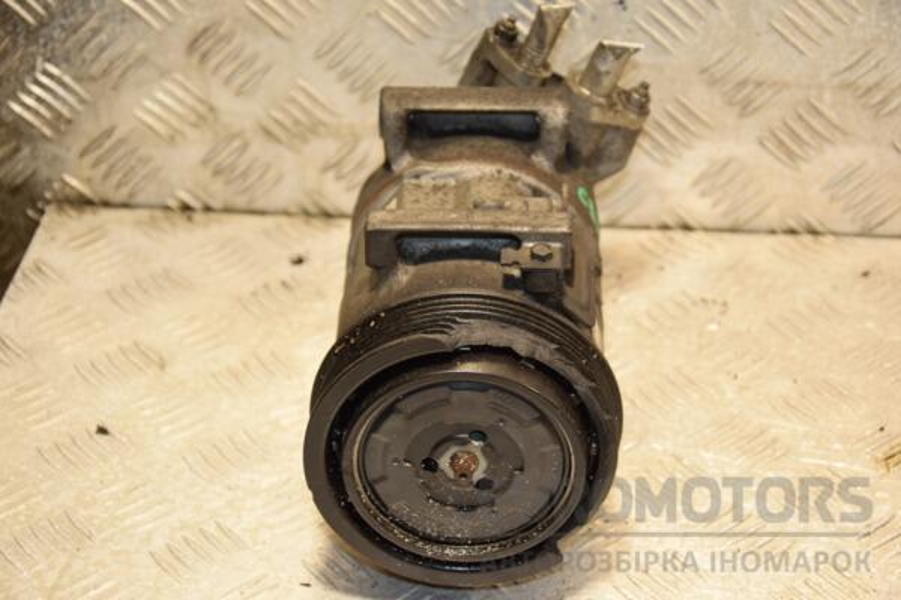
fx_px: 2327
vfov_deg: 14.7
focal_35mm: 93
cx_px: 450
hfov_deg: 21.9
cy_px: 300
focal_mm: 62
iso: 800
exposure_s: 1/125
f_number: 5.3
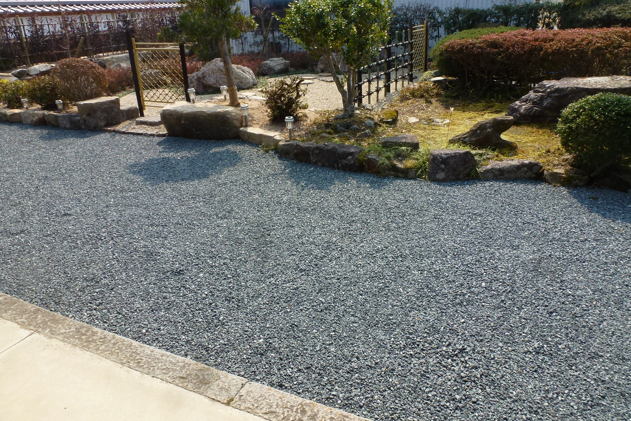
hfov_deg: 71.5
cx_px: 315
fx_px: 438
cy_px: 199
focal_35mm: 25
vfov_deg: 51.3
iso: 100
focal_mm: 4.3
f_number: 4
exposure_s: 1/400
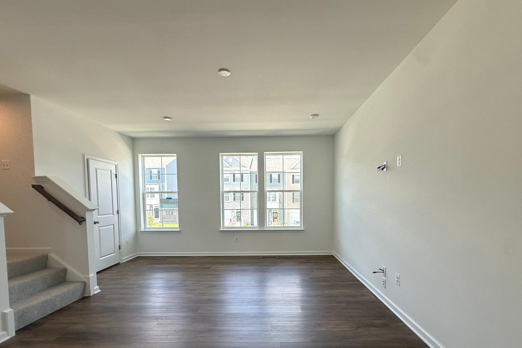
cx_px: 274
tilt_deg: -2.8
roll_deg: +1.1
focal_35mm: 16
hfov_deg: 96.7
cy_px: 212
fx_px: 232
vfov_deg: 72.8
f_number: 2.2
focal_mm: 2.22
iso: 64
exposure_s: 1/225
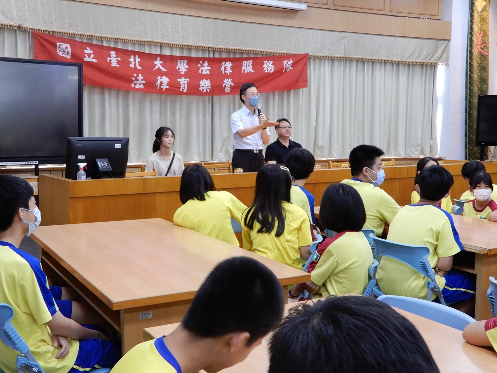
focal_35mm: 42
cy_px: 186
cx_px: 248
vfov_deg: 34.3
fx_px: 603
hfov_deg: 44.8
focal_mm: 7.5
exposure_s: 1/25
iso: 400
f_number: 4
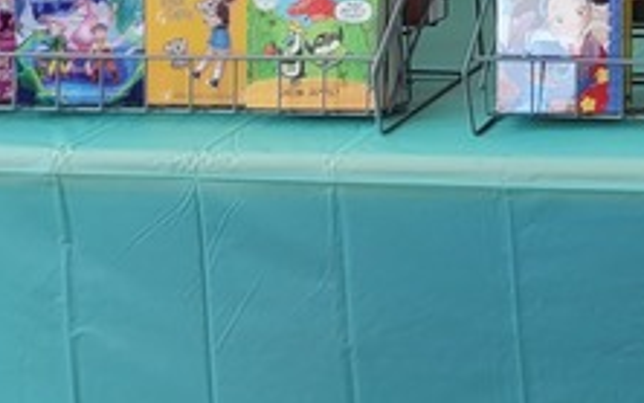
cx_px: 1291
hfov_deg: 13.9
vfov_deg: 10.1
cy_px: -125
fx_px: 2230
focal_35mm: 127
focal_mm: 5.4
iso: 40
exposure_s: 1/137
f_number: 1.8
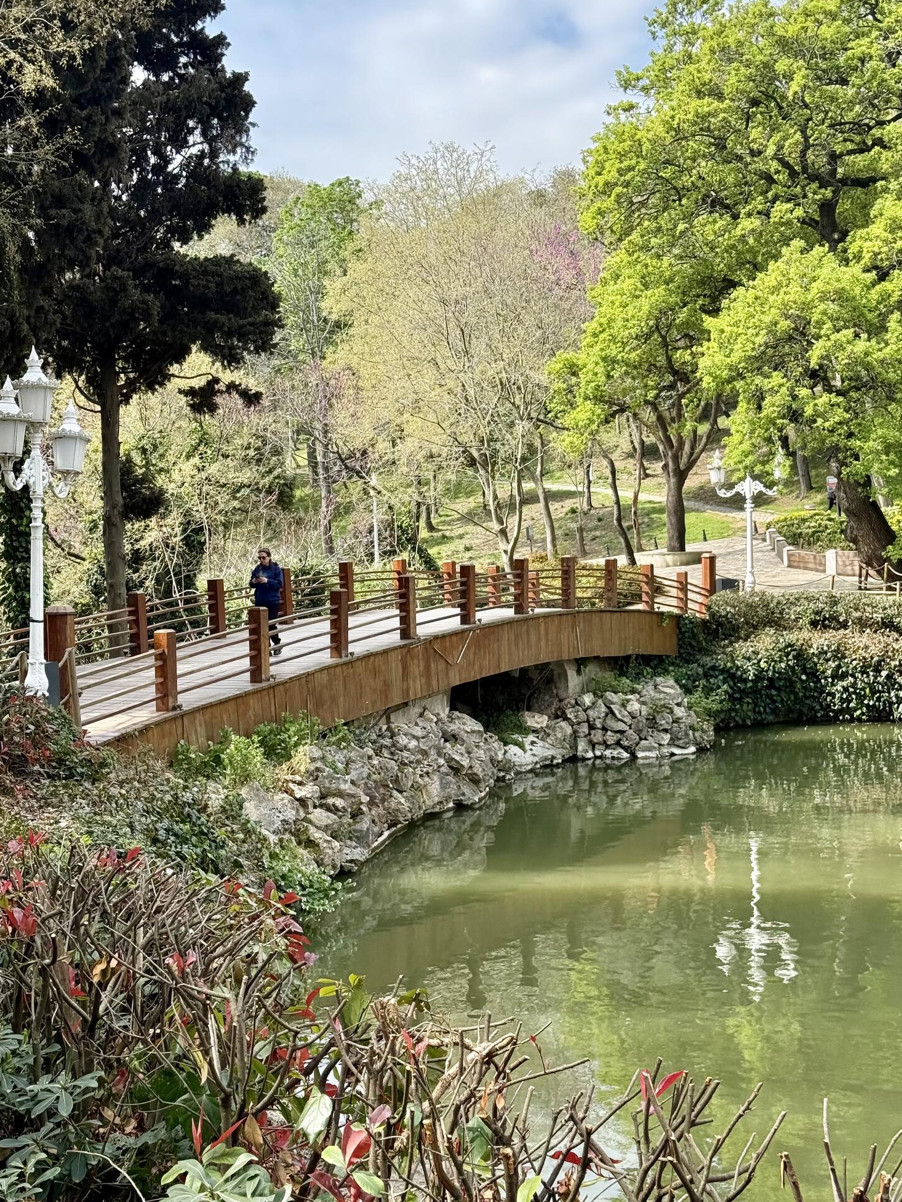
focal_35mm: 51
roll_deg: -0.2
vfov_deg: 37.5
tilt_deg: -3.6
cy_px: 594
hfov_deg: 28.6
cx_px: 463
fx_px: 1772
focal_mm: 6.76
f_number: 1.78
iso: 100
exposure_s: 1/1931
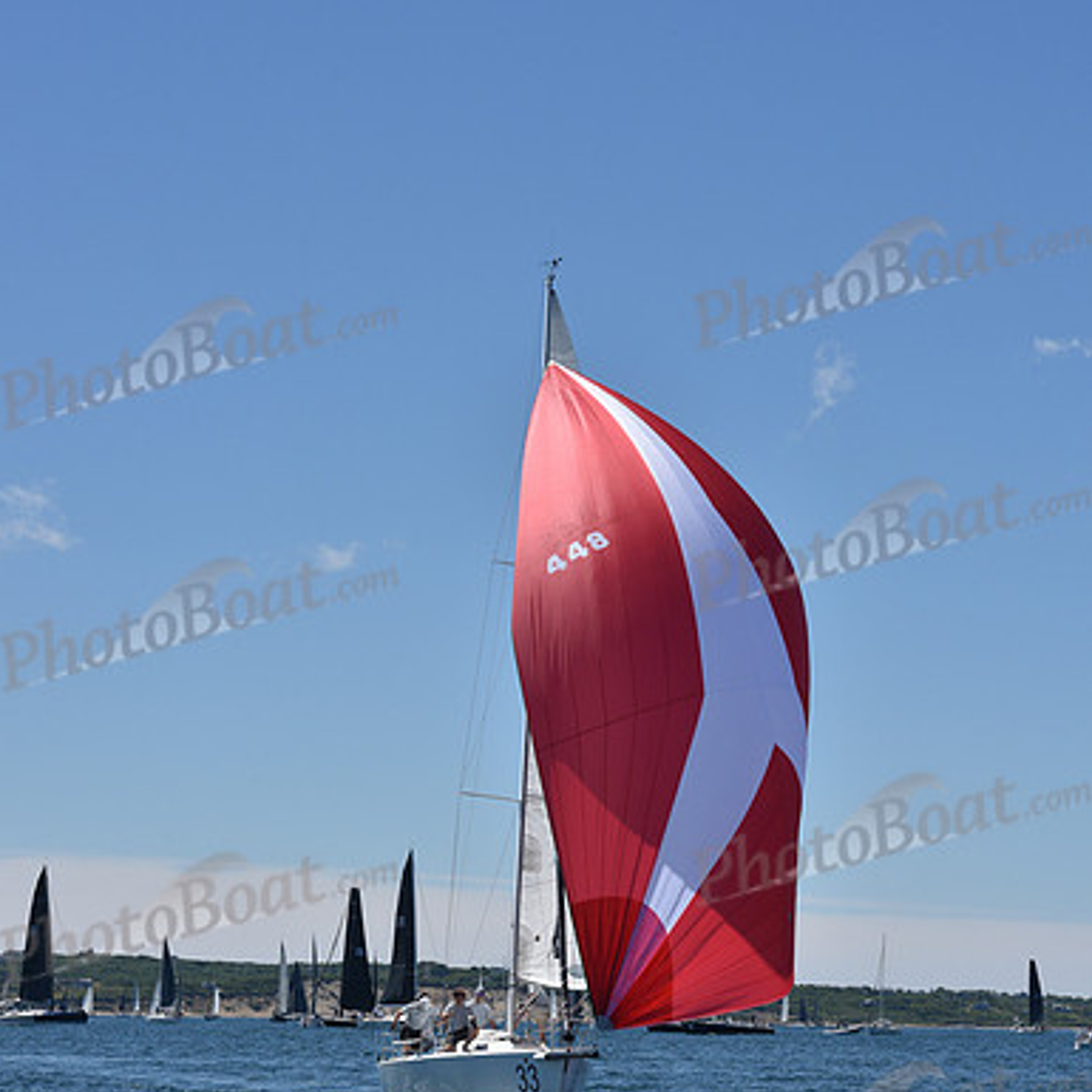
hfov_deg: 17.4
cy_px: 726
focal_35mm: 100
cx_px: 546
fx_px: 3569
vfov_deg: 17.4
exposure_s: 1/800
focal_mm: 78
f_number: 11
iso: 250
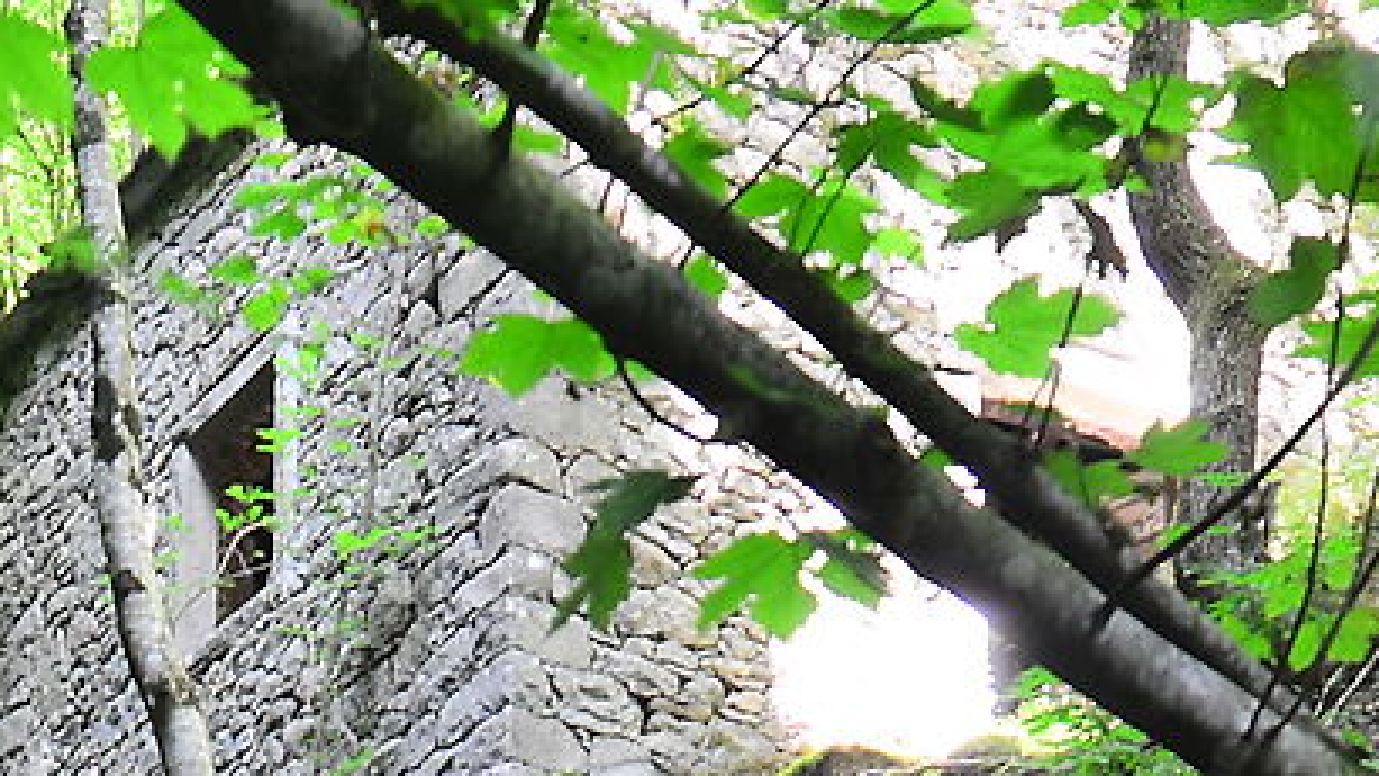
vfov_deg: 11.7
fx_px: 3144
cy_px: 1812
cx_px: 101
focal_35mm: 86
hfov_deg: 24.0
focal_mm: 14
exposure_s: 1.3
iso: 100
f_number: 6.3
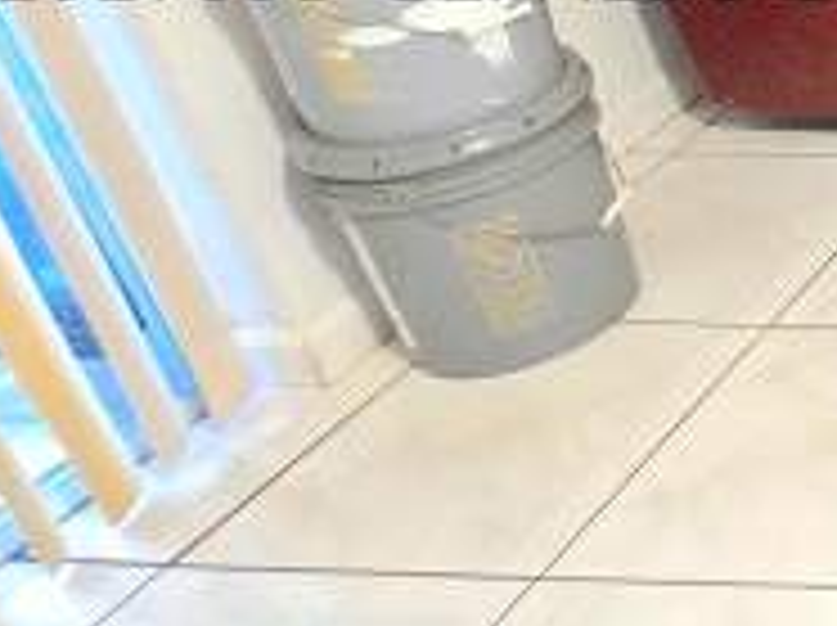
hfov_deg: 19.4
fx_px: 1352
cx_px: 1670
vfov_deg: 24.6
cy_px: -32
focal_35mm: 56
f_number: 2.2
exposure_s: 1/30
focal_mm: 1.7
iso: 1250
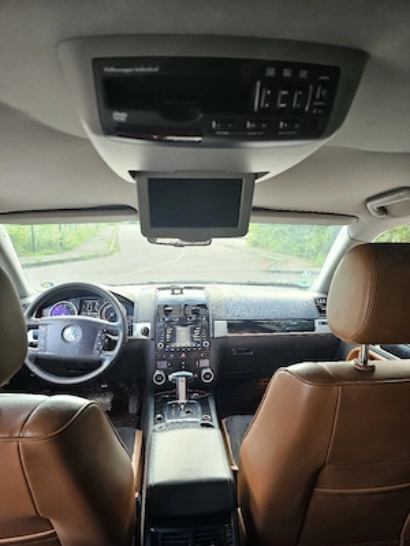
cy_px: 273
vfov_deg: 73.9
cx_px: 205
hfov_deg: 58.9
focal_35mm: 23
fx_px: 363
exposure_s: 1/101
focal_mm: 6.3
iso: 125
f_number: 1.7
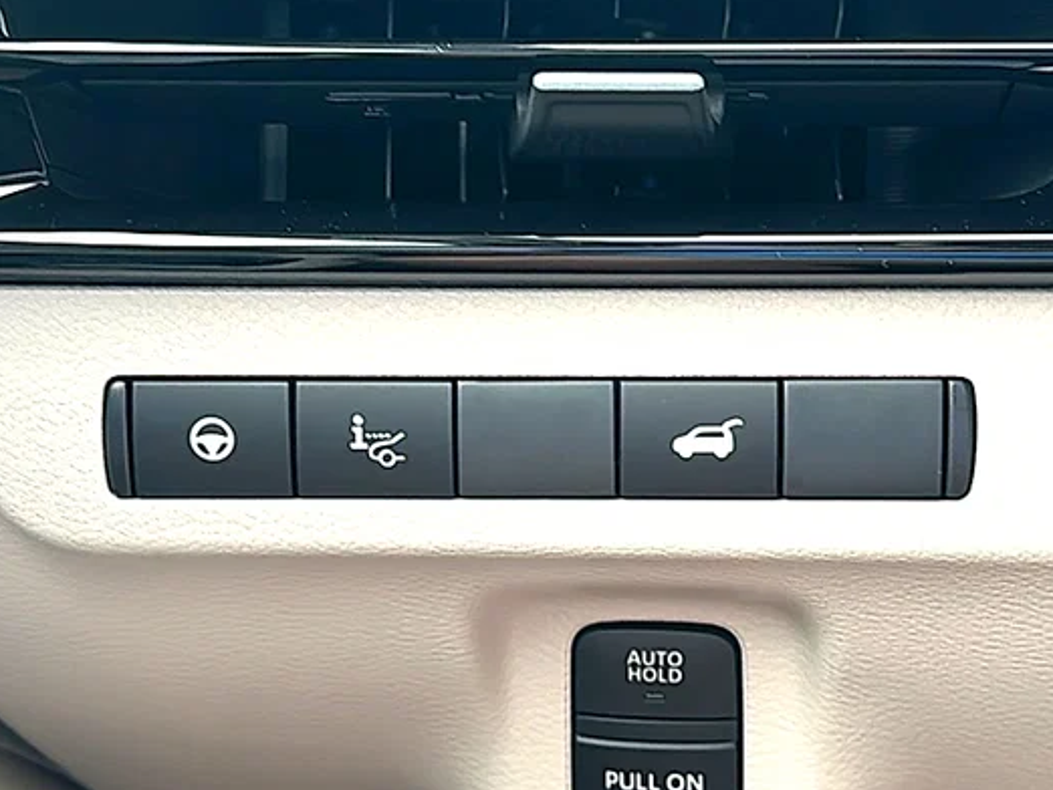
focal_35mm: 63
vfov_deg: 23.3
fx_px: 1917
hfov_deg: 30.7
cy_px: 426
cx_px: 581
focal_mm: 6.86
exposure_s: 1/70
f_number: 1.78
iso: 64
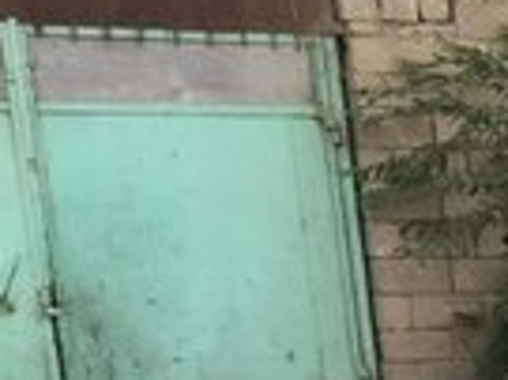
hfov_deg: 11.4
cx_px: 1234
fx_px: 2082
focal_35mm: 142
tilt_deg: -13.5
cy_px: 758
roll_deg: +0.0
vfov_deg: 9.7
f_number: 2.2
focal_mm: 4.15
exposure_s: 1/460
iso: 32
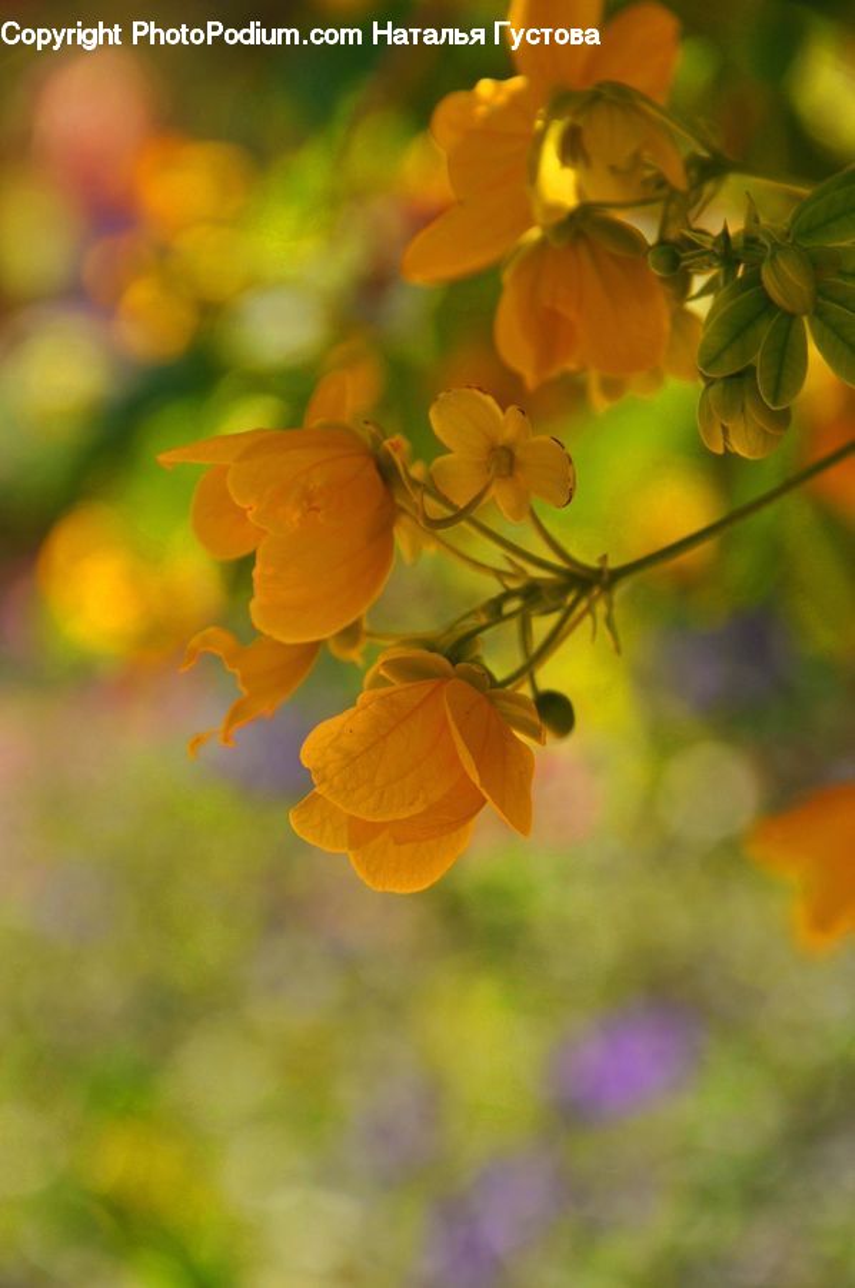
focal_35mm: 158
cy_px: 644
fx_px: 5623
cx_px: 428
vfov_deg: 13.1
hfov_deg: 8.7
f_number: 8
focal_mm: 105
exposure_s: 1/320
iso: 200
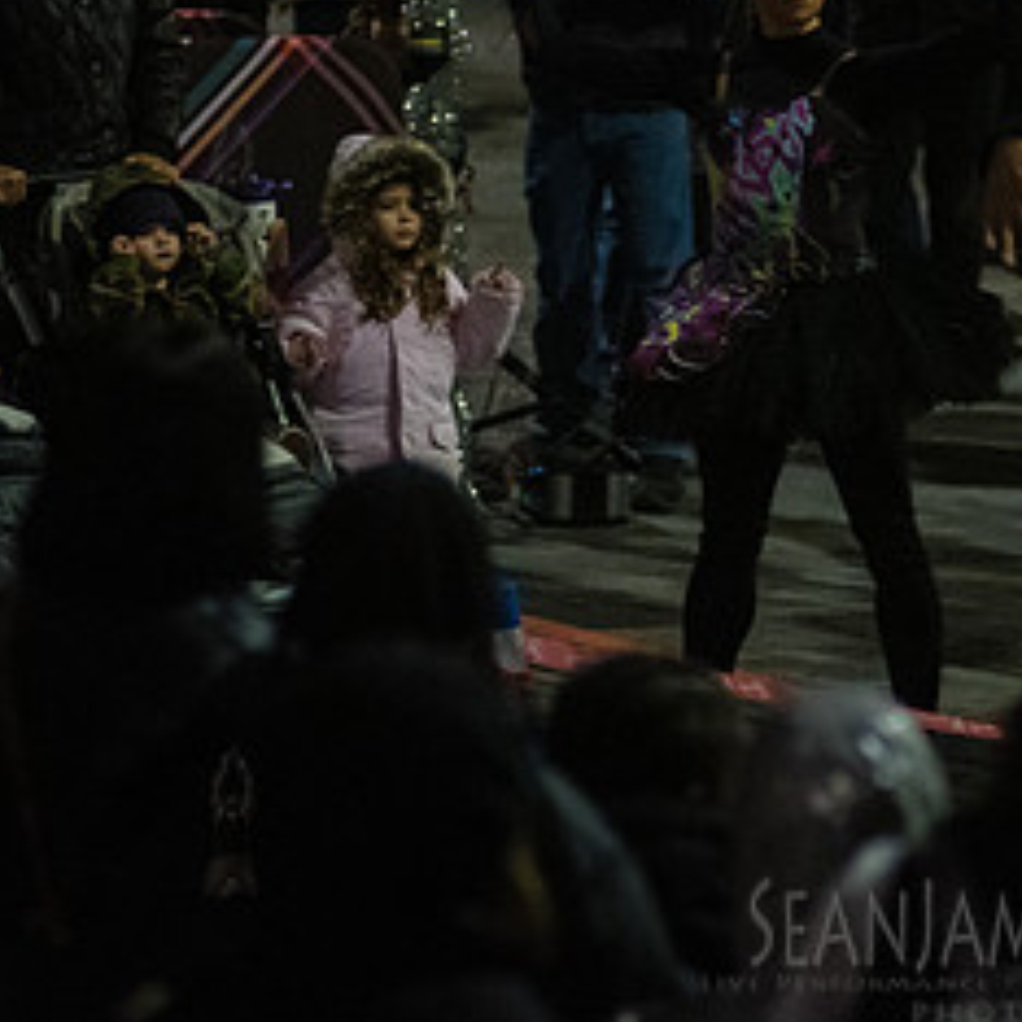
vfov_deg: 6.0
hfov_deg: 6.0
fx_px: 9787
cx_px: 1074
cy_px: 186
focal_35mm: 293
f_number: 3.2
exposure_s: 1/125
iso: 8000
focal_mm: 135
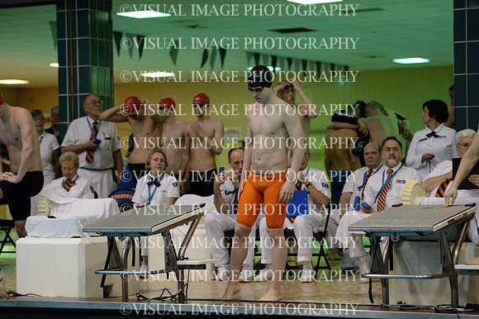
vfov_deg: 12.4
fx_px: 1463
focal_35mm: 110
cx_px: 240
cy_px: 160
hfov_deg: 18.6
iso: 8000
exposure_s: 1/500
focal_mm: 110
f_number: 2.8
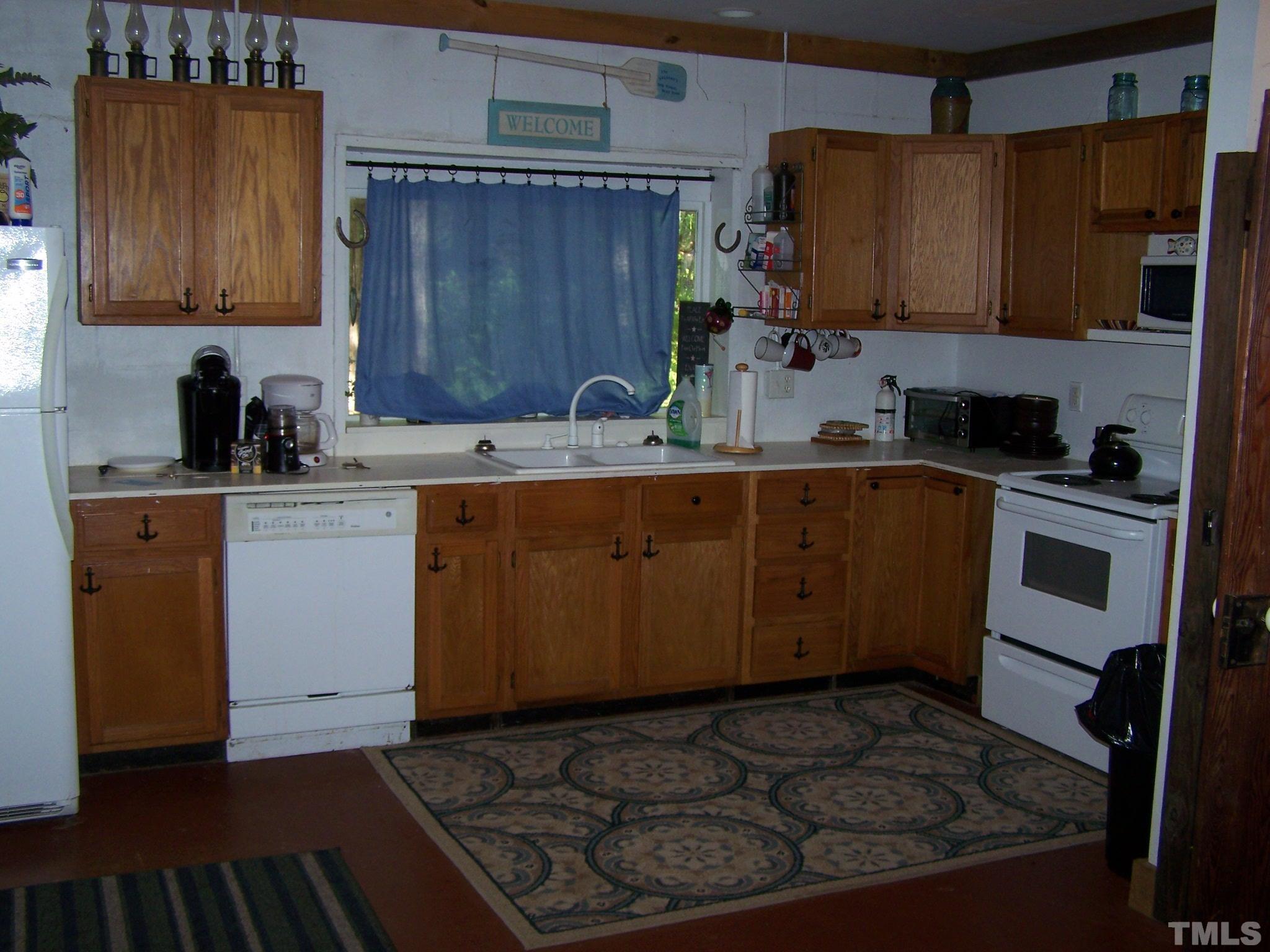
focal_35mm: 38
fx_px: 1394
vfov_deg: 37.7
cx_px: 635
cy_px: 476
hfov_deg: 49.0
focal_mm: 6.3
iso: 80
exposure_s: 1/60
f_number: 2.8
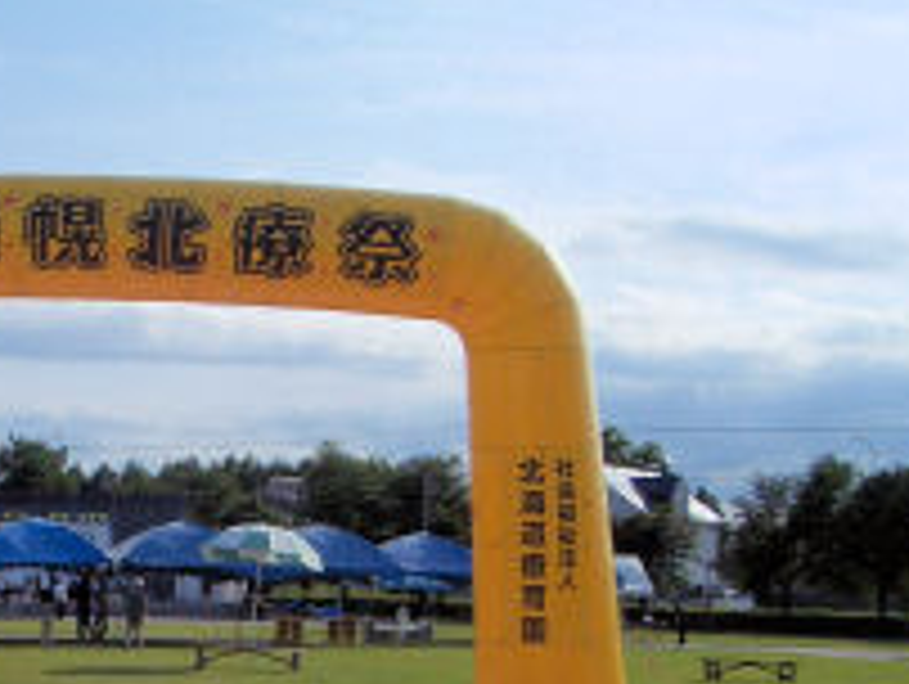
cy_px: 578
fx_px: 1919
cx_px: 126
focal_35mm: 73
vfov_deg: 19.9
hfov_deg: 26.0
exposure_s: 1/2000
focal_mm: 5.8
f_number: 4.3
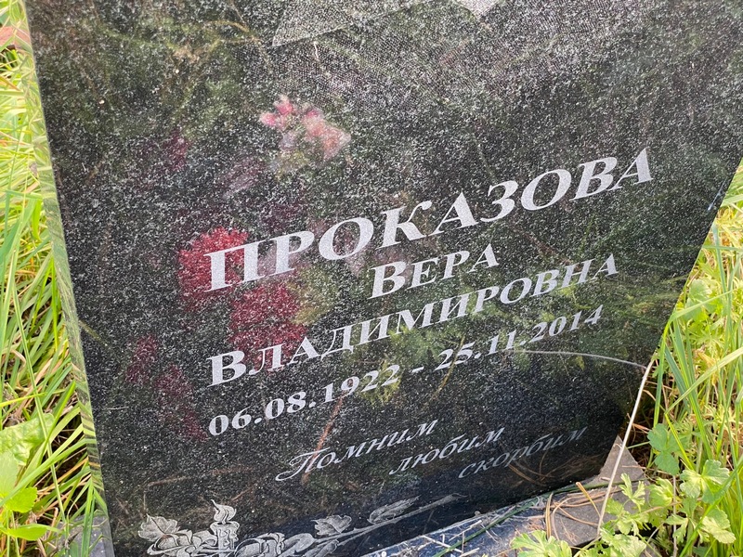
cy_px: 278
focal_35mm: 52
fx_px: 1116
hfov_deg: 36.8
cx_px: 372
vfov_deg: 28.0
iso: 80
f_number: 2
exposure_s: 1/121
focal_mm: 6
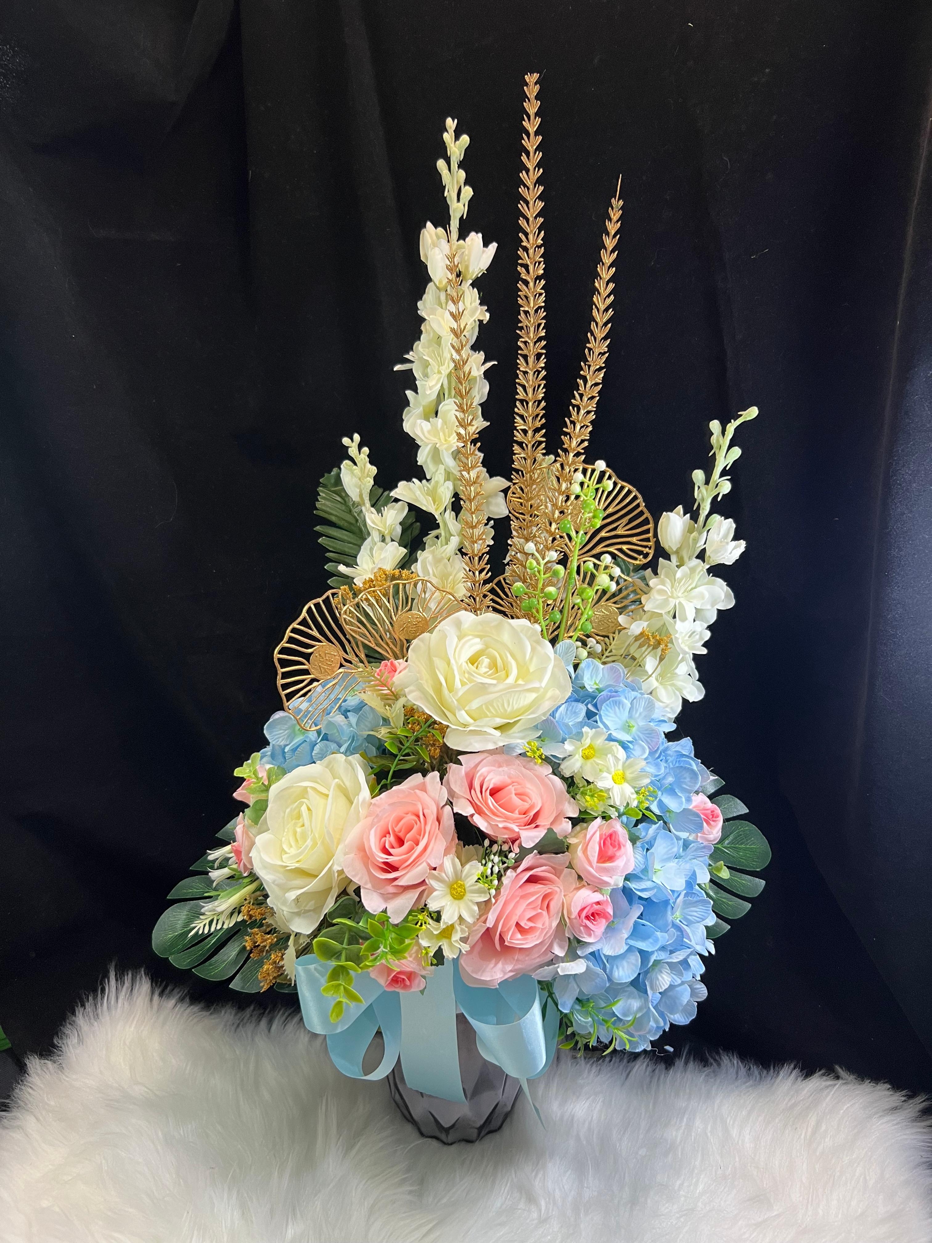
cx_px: 466
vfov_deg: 67.3
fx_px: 933
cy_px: 622
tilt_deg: -17.0
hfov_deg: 53.1
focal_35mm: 26
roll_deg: +1.9
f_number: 1.5
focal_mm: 5.7
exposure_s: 1/50
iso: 100
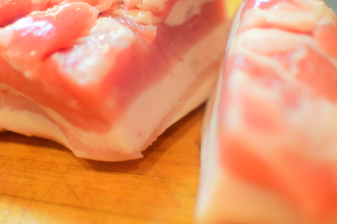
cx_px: 184
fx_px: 561
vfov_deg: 22.6
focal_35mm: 60
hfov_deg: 33.4
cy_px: 104
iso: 800
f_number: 2
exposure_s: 1/80
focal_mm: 18.5
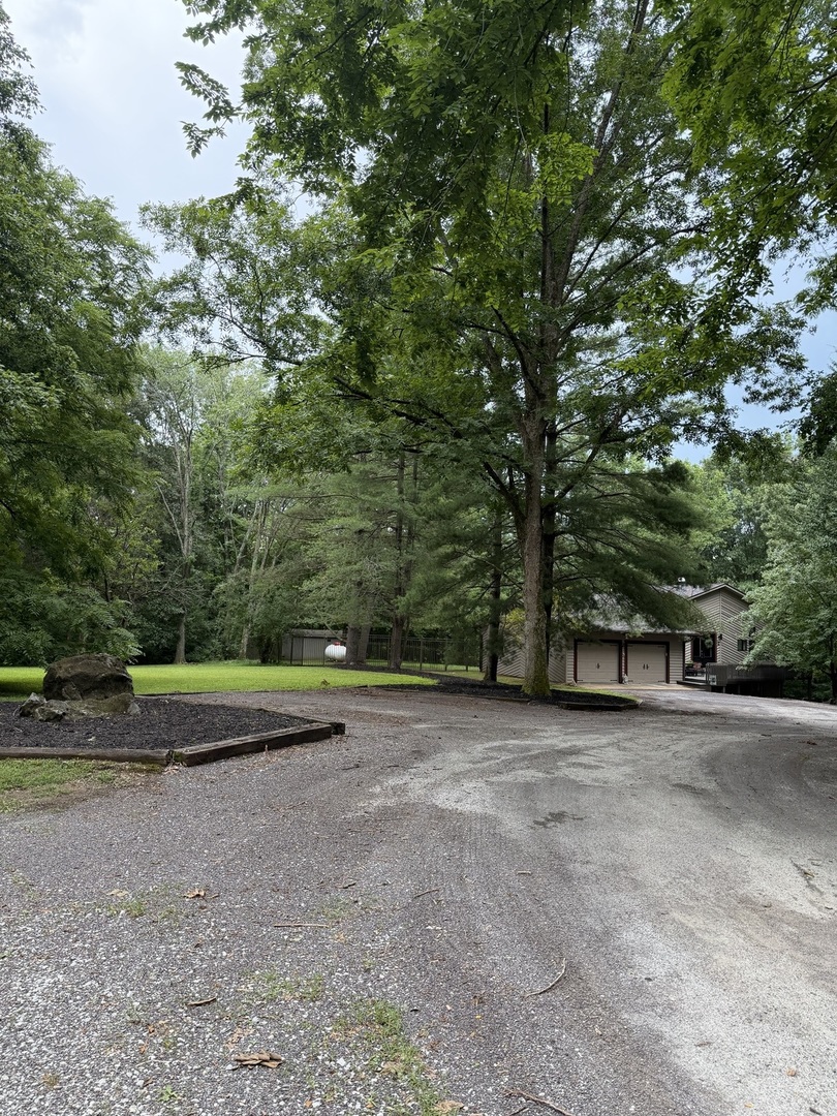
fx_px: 774
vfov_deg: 71.6
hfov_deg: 56.8
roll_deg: -3.0
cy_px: 558
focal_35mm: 24
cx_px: 418
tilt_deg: +3.7
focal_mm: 6.76
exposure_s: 1/898
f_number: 1.78
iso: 100
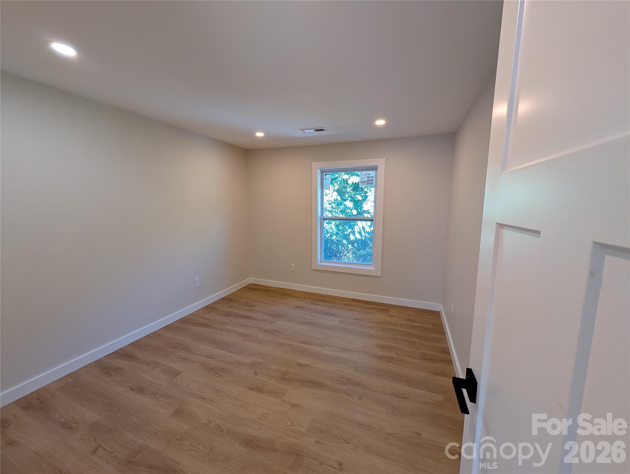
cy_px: 237
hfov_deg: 110.5
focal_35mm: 12
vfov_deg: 94.6
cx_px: 315
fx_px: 219
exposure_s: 1/84.3
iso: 75
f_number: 1.7
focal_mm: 2.02
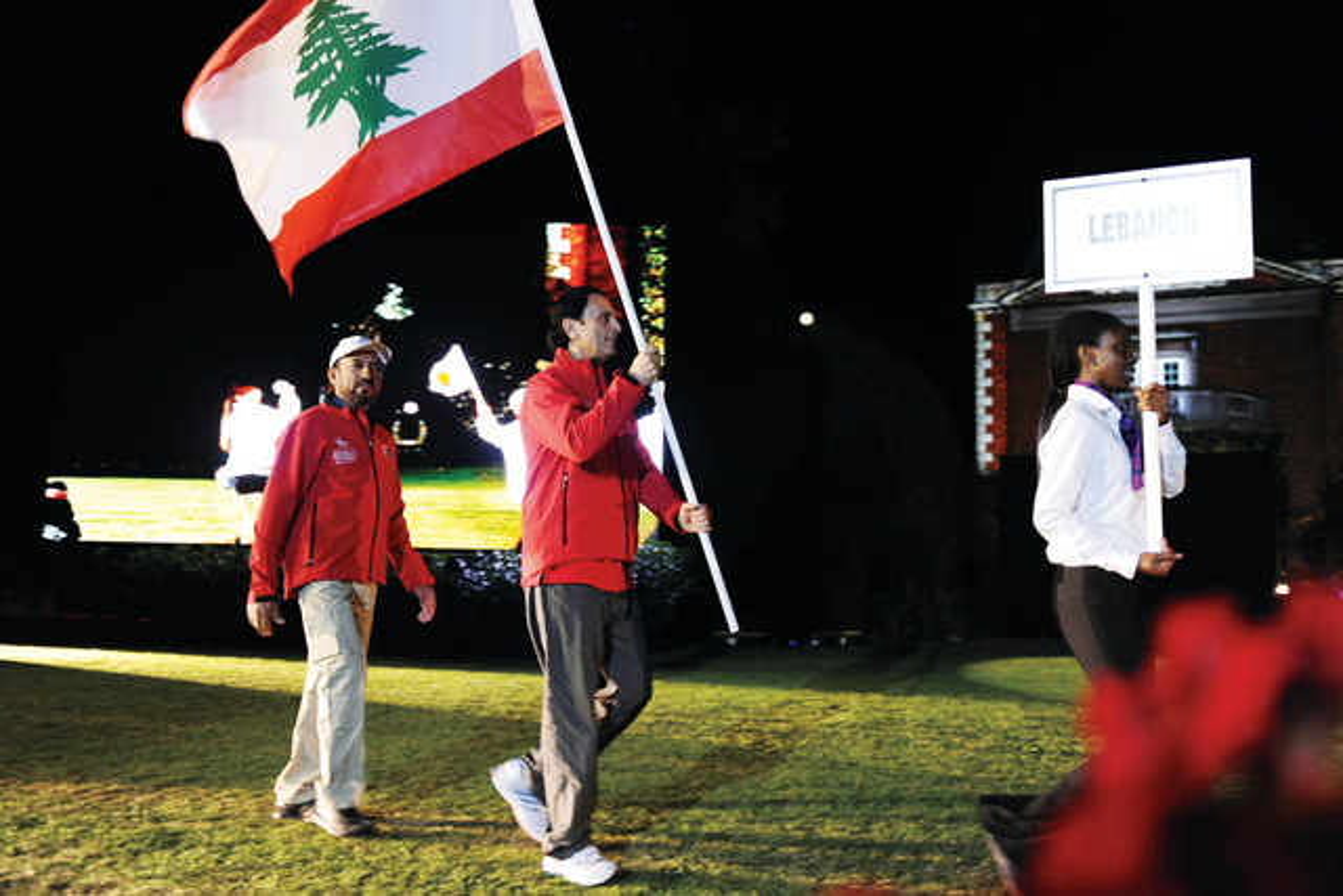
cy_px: 448
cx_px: 672
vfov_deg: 36.9
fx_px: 1343
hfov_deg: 53.1
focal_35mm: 36
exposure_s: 1/80
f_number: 2.8
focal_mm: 36
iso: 1000
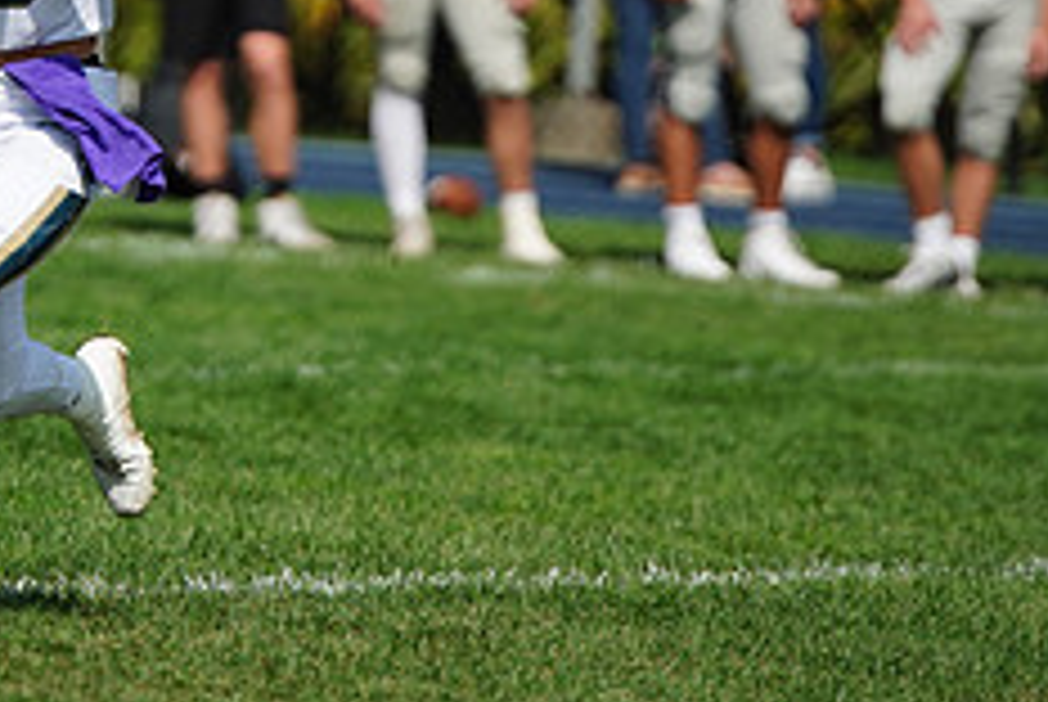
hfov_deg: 2.8
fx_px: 21744
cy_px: -74
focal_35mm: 746
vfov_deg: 1.8
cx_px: 126
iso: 400
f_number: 2.8
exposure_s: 1/8000
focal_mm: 300
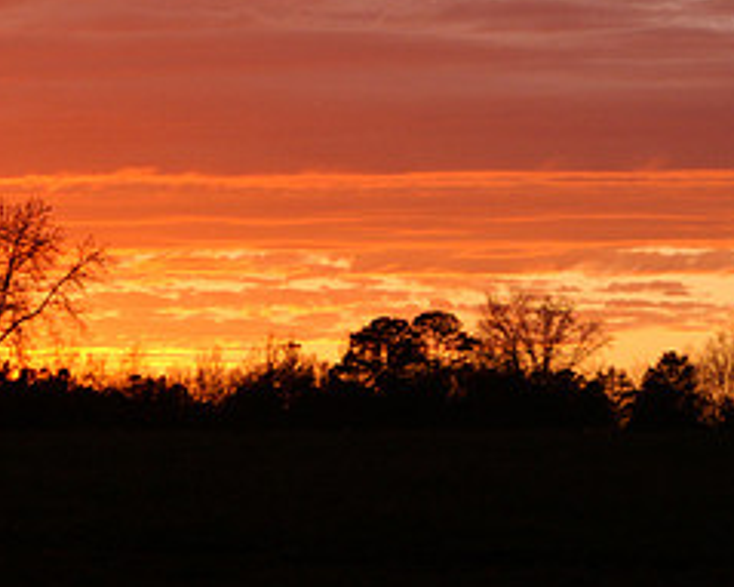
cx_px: 270
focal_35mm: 239
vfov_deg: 6.5
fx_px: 5190
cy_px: 80
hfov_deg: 8.1
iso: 400
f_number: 5.6
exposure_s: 1/160
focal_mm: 70
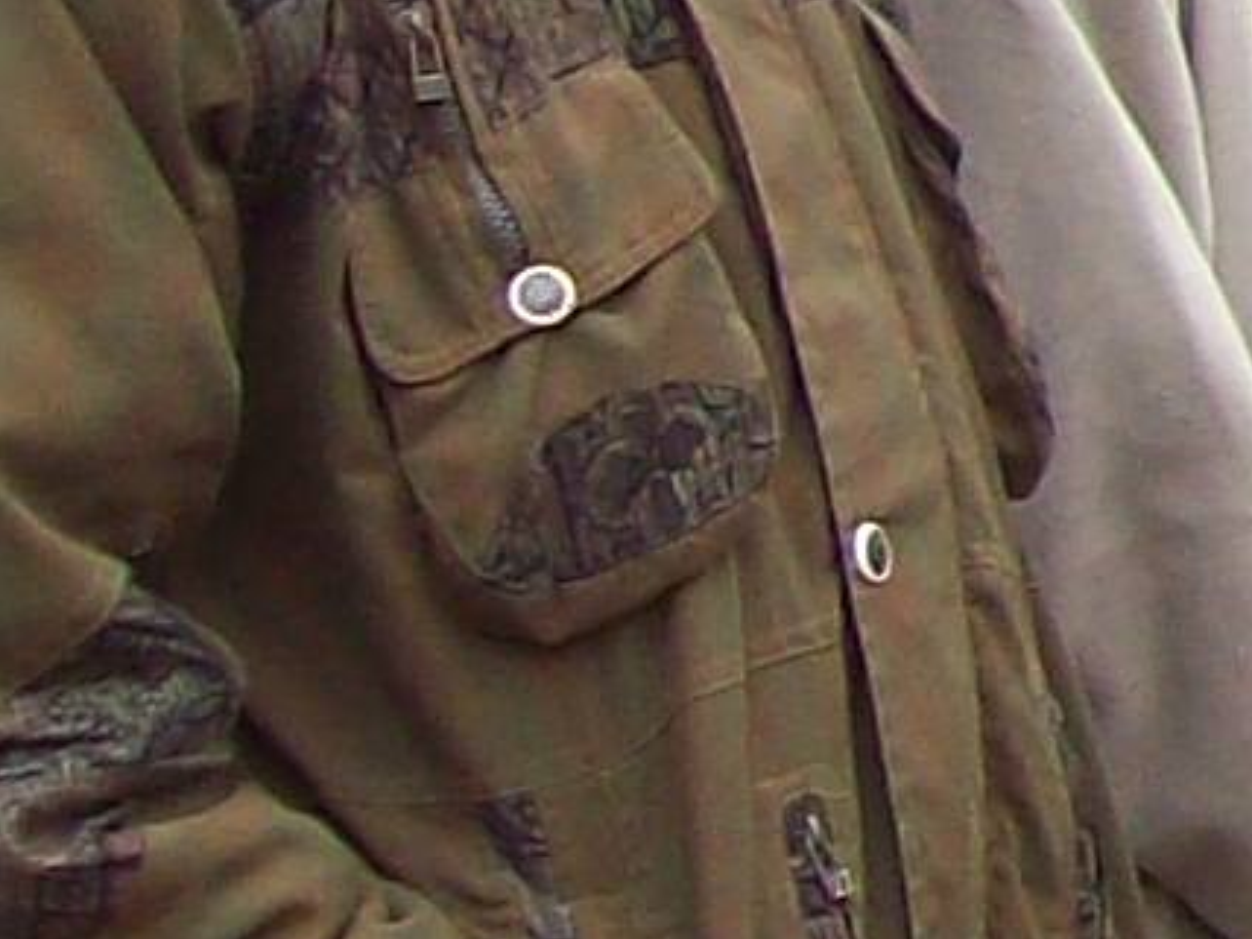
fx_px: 9295
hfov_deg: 7.0
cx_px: 3619
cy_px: -541
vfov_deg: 5.7
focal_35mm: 257
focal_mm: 6
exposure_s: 1/98.9
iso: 80
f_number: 2.7
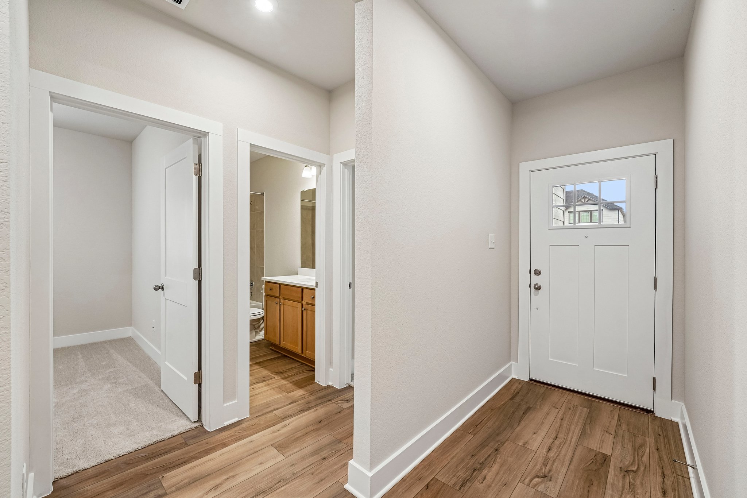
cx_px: 374
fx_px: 290
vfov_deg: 81.2
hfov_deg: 104.3
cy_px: 249
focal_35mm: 14
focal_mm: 14
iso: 400
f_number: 8
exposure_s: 1/15
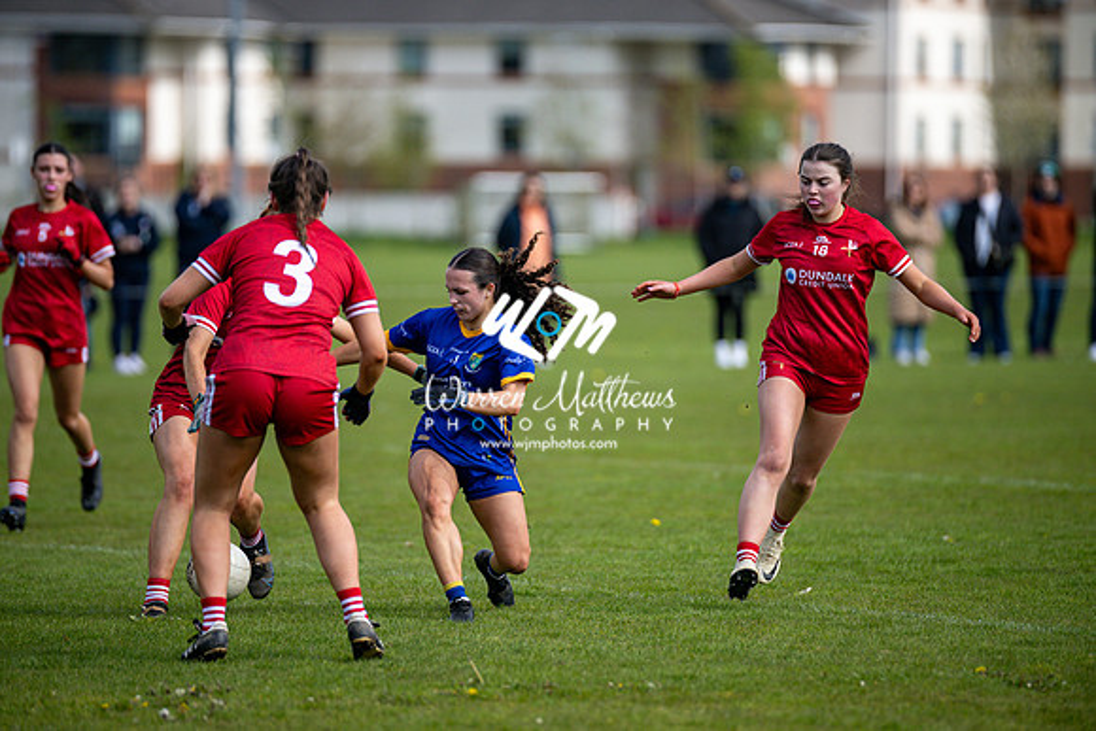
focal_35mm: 300
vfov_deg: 4.6
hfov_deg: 6.9
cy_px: 366
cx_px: 548
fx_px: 9135
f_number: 2.8
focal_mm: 300
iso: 250
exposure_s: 1/6400
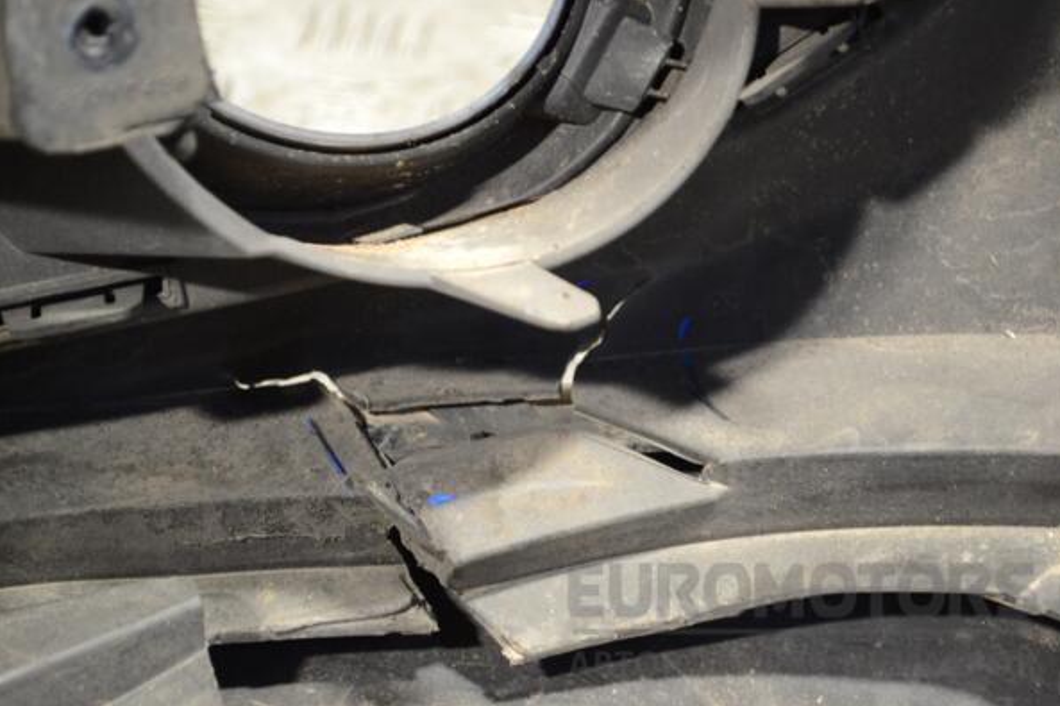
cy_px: 352
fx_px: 2458
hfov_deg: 24.3
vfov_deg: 16.3
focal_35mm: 84
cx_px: 534
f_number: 5.6
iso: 900
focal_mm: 55
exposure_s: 1/30
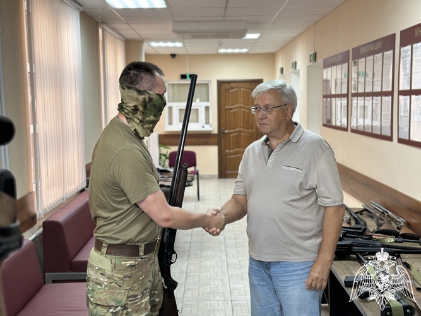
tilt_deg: -5.6
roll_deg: +0.5
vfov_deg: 30.3
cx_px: 210
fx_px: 584
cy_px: 158
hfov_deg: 39.7
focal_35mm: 48
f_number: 1.78
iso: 80
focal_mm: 6.86
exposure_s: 1/50
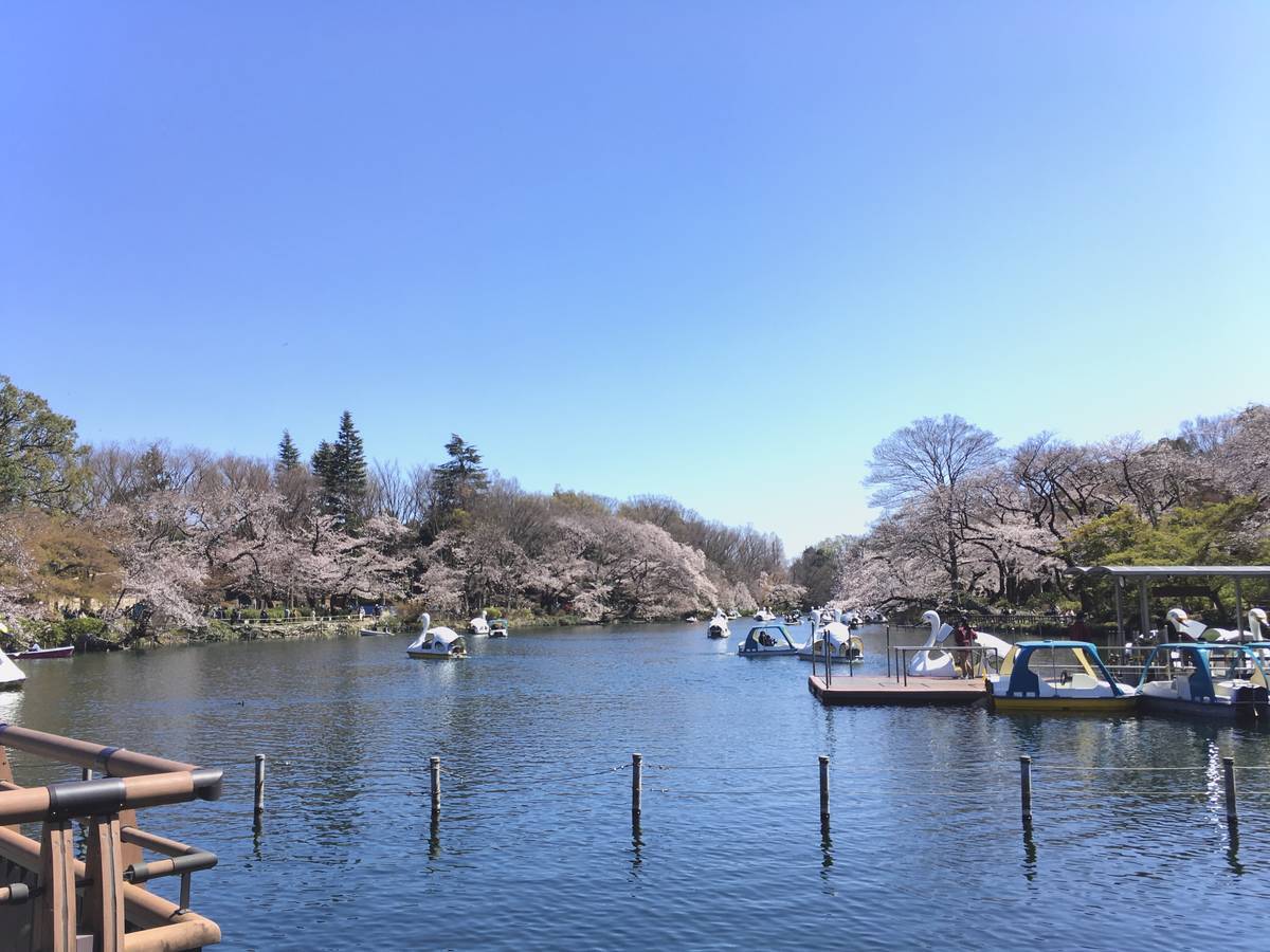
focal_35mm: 29
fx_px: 1064
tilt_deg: +5.8
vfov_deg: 48.2
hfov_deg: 61.7
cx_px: 635
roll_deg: +0.4
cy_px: 476
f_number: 2.2
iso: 25
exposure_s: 1/674
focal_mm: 4.15
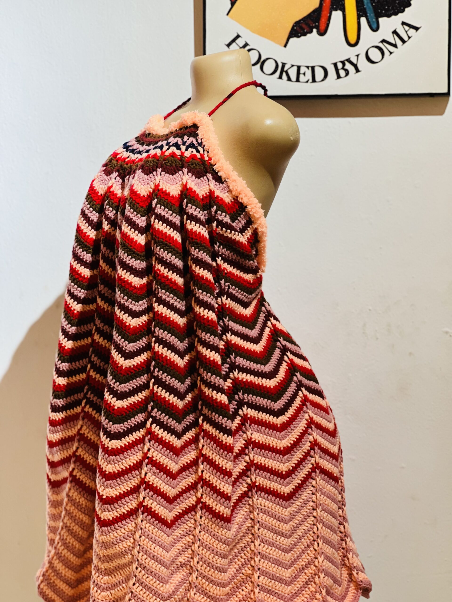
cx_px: 226
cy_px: 301
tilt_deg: -2.0
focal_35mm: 77
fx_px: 1341
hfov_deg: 19.1
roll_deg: +0.0
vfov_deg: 25.3
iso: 160
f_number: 2.8
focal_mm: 9
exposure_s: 1/33
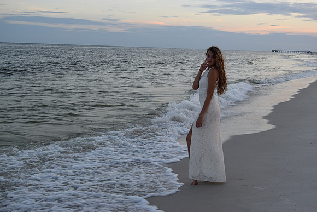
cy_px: 106
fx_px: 423
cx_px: 158
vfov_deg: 28.1
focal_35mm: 48
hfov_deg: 41.1
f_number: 5.6
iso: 400
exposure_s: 1/125
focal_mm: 32
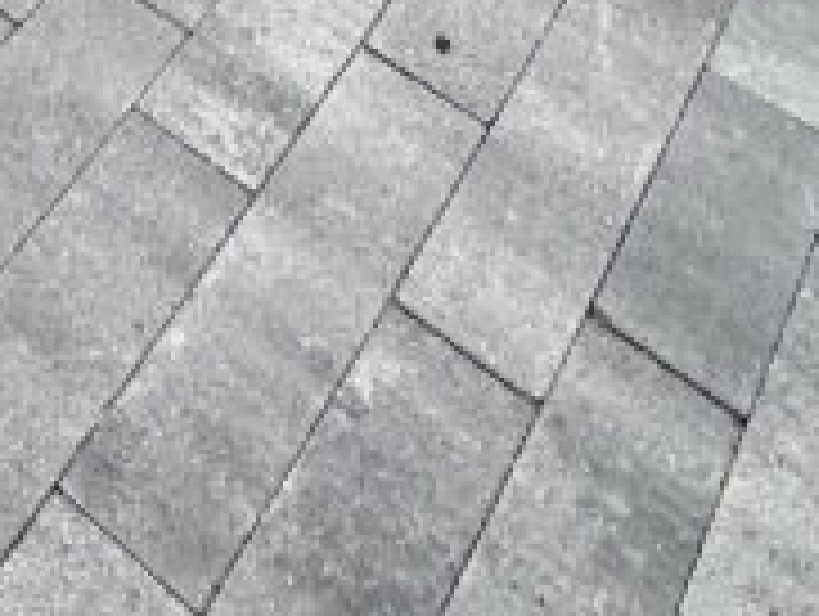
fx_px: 1729
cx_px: -99
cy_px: -1003
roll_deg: -2.2
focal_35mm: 73
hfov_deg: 24.7
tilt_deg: -20.6
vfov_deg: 13.0
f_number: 1.8
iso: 32
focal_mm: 1.57
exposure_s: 1/272
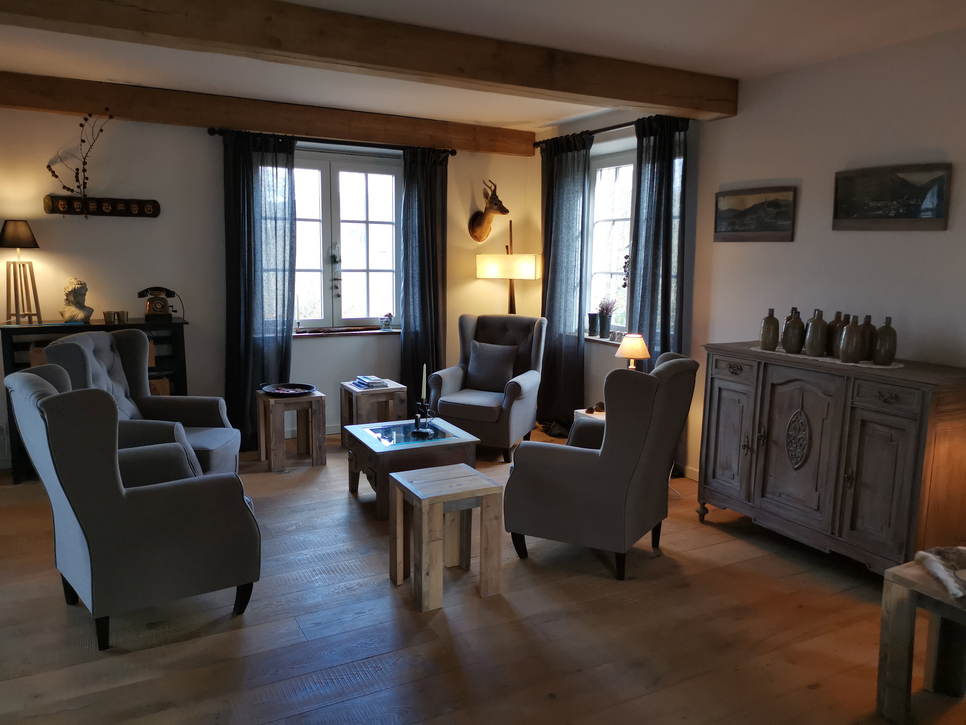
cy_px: 362
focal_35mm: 27
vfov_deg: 51.4
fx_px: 753
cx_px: 483
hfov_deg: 65.3
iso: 250
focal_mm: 5.58
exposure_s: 1/100
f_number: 1.8
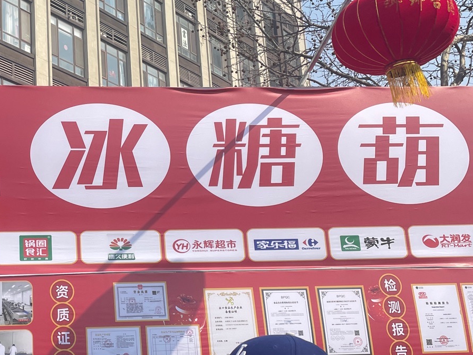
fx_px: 792
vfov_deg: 25.2
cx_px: 93
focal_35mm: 58
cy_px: 190
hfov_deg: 32.3
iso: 32
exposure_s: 1/3731
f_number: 1.6
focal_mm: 4.2
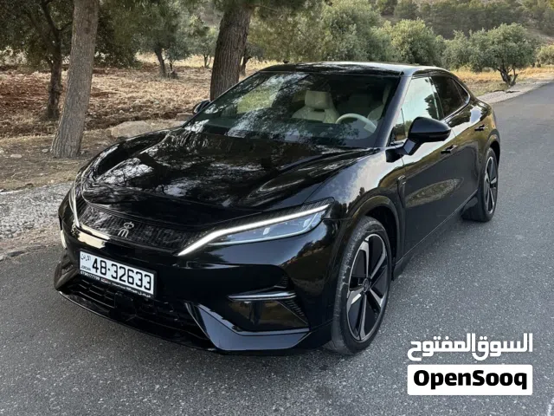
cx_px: 277
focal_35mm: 24
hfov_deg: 71.6
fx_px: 384
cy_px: 208
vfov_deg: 56.8
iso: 80
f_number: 1.78
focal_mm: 6.86
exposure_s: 1/244
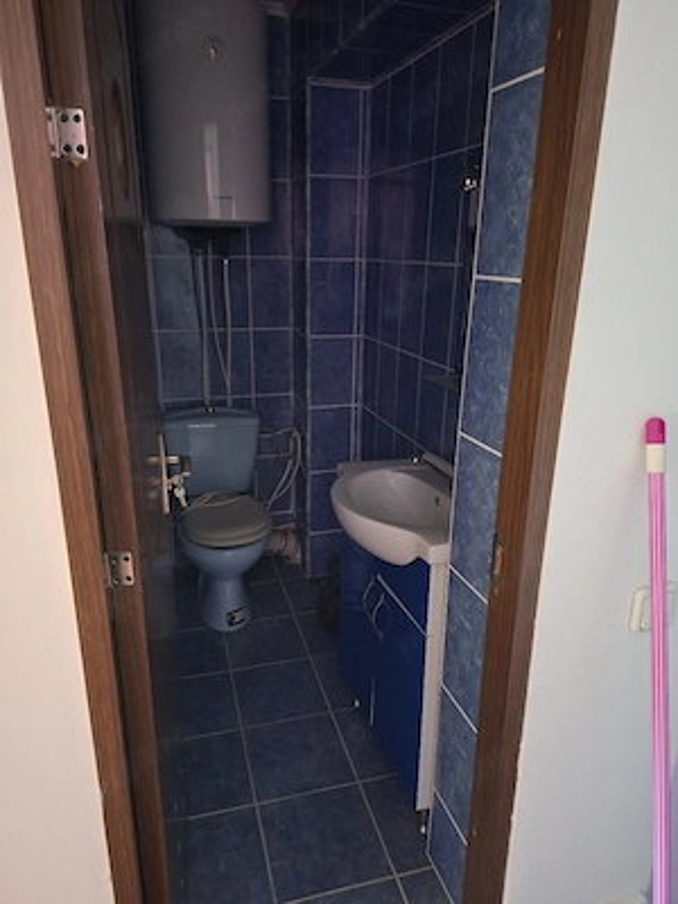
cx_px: 339
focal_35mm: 23
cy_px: 452
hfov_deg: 58.9
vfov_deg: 73.9
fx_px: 601
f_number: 1.8
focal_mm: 5.54
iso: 1000
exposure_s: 1/20
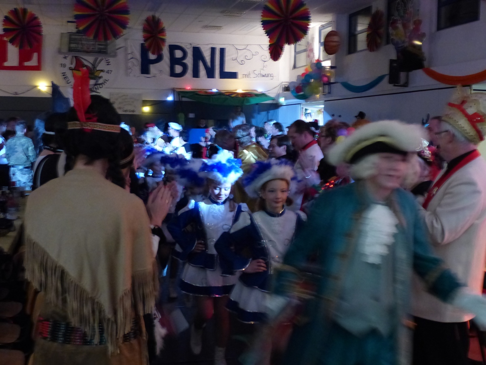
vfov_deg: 30.9
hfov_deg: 40.4
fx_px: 660
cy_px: 182
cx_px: 243
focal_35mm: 47
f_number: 2.8
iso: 800
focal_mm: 8.4
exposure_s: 1/13
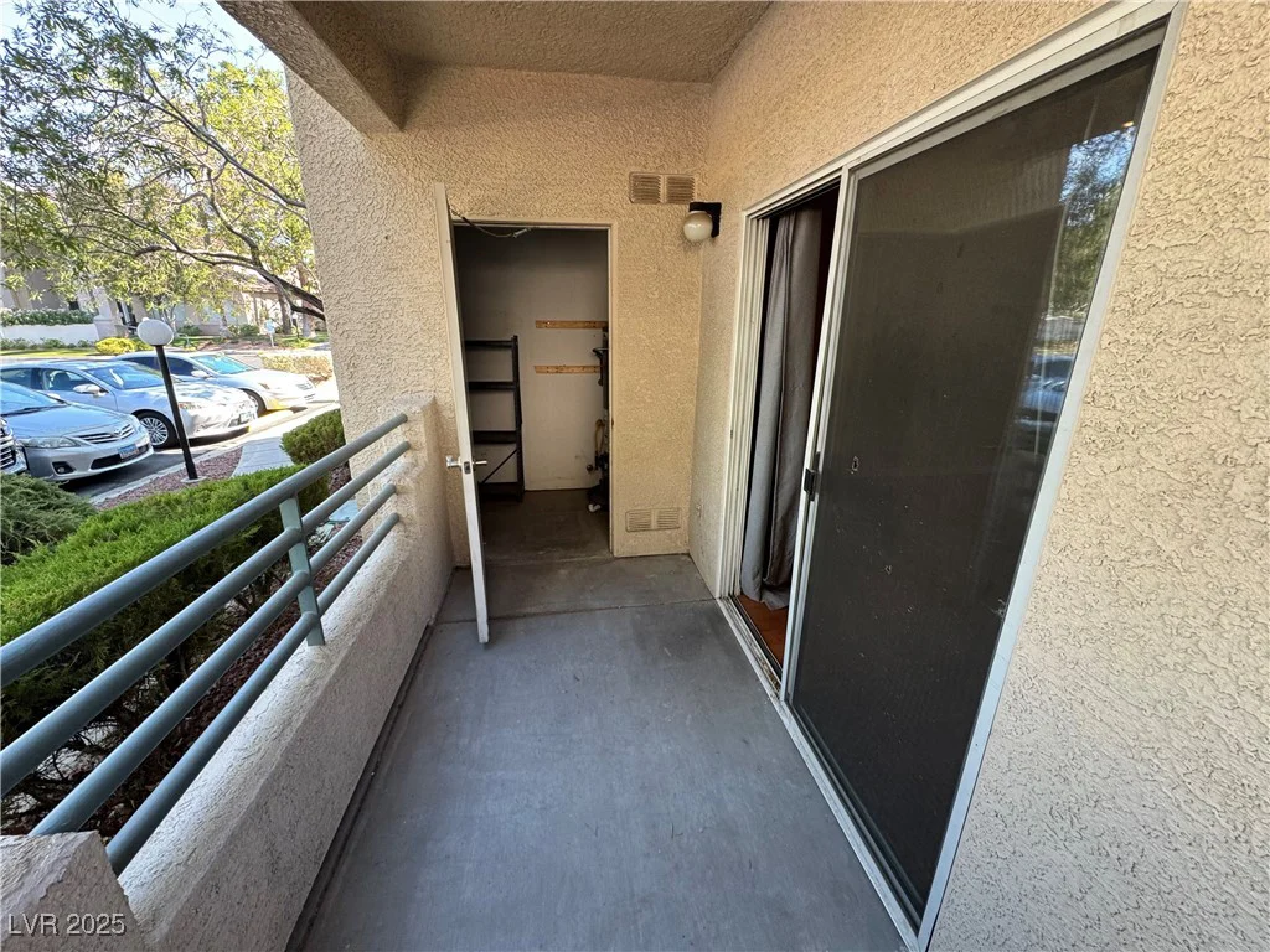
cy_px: 476
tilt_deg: -19.7
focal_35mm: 14
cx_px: 635
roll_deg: -1.0
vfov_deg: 85.7
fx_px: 514
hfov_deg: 102.1
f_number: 2.2
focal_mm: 2.22
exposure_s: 1/99
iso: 100
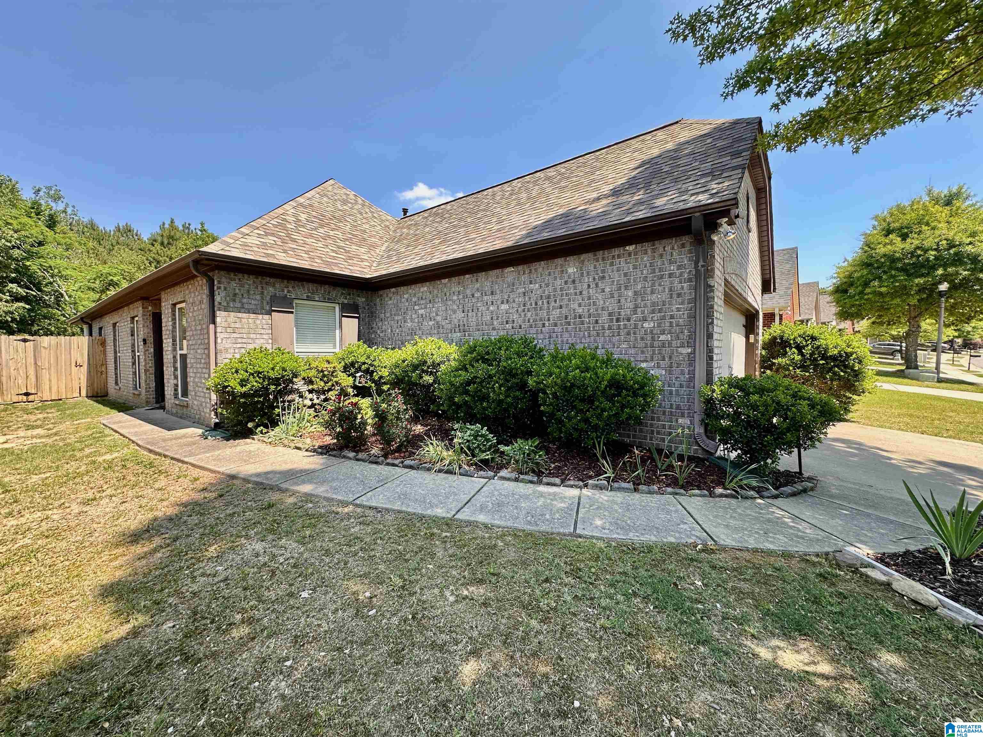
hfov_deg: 102.1
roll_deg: +0.4
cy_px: 368
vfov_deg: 85.7
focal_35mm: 14
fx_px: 398
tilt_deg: -1.4
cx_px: 492
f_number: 2.2
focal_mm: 2.22
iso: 40
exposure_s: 1/338
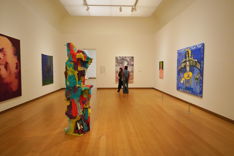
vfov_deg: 53.1
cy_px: 78
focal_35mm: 24
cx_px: 117
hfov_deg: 73.7
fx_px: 156
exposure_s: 1/80
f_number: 4.5
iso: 3200
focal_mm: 24
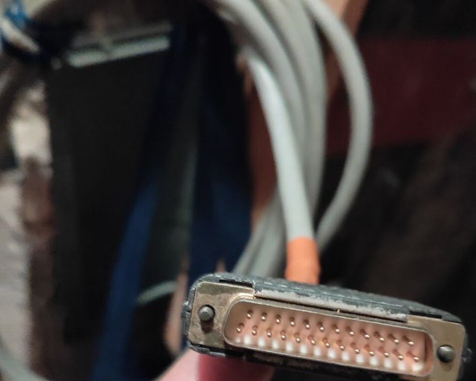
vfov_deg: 42.6
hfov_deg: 52.9
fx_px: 479
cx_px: 242
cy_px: 262
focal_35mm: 34
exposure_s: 1/17
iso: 2645
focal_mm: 4.7
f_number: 1.79
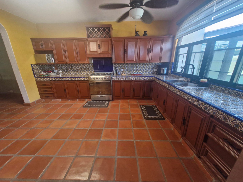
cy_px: 91
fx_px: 91
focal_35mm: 13
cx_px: 122
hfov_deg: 106.2
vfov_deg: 89.9
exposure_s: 1/60
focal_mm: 1.74
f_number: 2.2
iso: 250
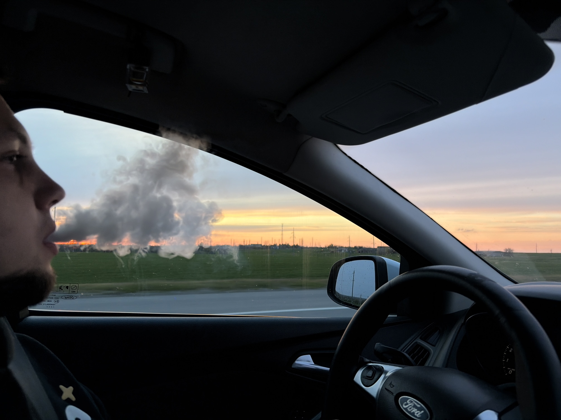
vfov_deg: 53.1
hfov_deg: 67.3
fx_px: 421
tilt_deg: +3.0
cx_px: 280
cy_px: 210
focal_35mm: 26
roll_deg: +0.2
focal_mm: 5.96
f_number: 1.6
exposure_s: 1/123
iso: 32
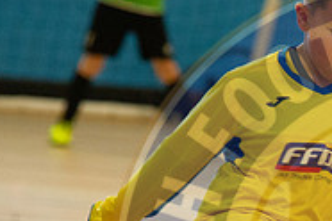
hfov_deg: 2.7
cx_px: 407
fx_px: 6916
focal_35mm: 750
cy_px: 269
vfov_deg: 1.8
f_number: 5.6
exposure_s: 1/320
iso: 6400
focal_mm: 240
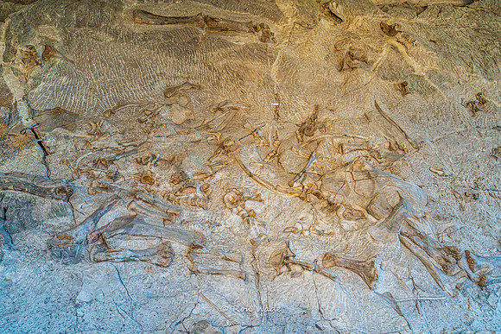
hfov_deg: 58.7
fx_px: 445
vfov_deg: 41.1
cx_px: 250
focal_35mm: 32
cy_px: 167
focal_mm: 32
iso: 640
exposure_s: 1/160
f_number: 4
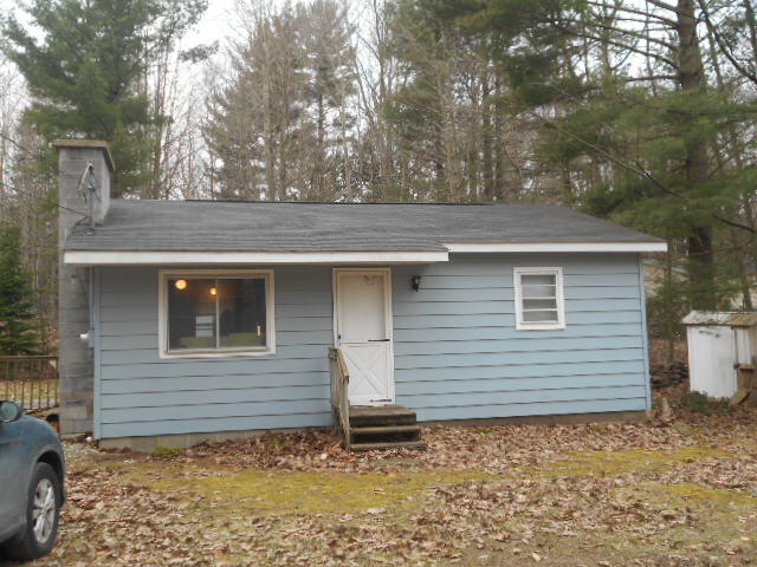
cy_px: 284
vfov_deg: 38.7
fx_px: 809
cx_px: 378
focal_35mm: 37
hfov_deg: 50.1
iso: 80
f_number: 3.9
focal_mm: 6.7
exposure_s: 1/100
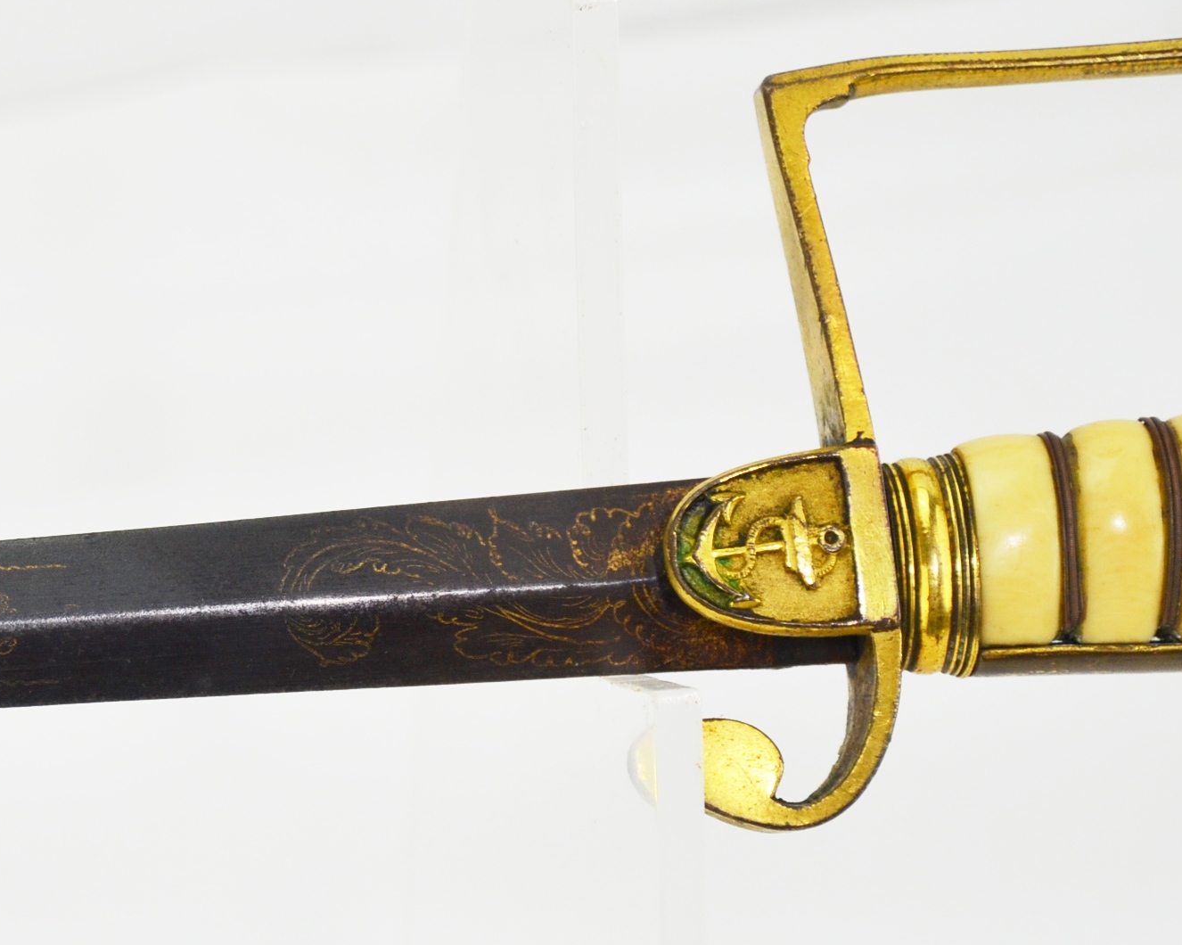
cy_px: 662
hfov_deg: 9.8
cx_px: 115
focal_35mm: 196
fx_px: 6850
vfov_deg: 7.9
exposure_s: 1/250
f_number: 5.3
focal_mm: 75
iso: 400
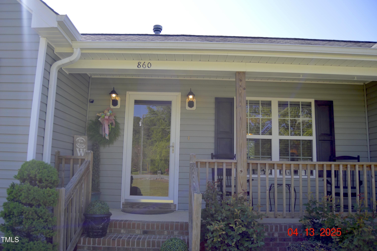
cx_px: 188
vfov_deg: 47.8
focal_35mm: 27
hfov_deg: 67.4
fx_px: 282
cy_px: 126
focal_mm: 18
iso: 100
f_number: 3.5
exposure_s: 1/320
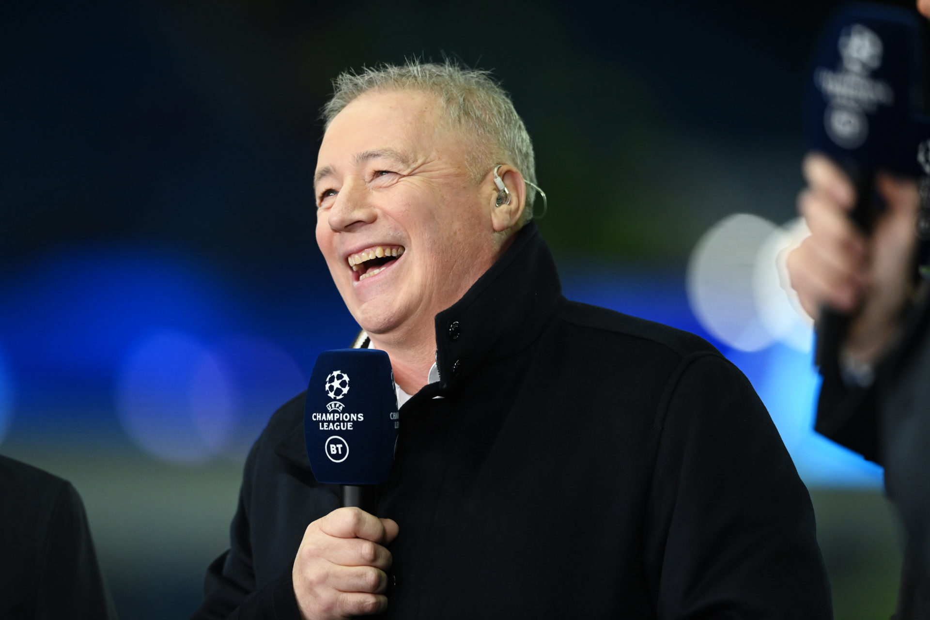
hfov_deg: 5.2
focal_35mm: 400
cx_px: 465
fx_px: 10333
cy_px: 310
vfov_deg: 3.4
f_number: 3.2
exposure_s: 1/2000
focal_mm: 400
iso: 3200
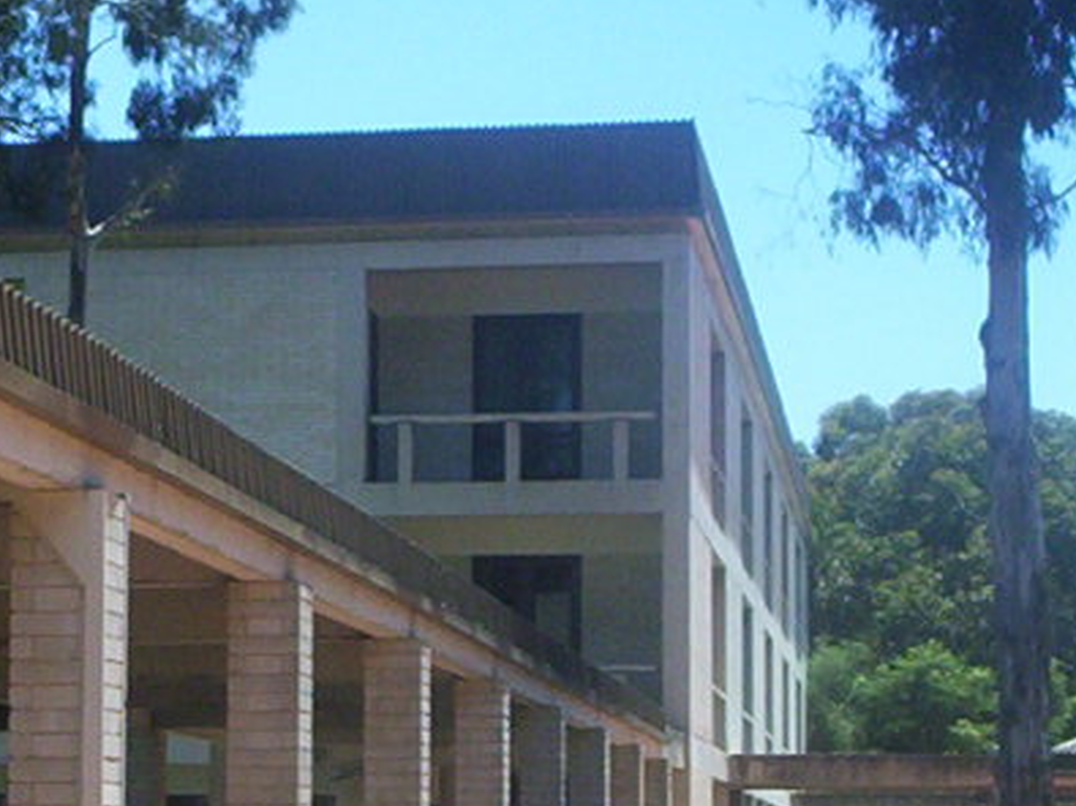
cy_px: 656
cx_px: 202
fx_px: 3542
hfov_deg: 17.1
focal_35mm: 114
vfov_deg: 12.9
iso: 100
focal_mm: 4.99
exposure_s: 1/382
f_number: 4.5
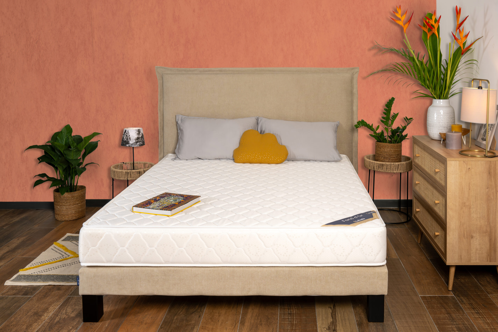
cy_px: 166
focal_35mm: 36
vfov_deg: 36.9
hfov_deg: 53.1
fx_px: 498
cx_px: 249
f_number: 8
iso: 320
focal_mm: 36
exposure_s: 1/60
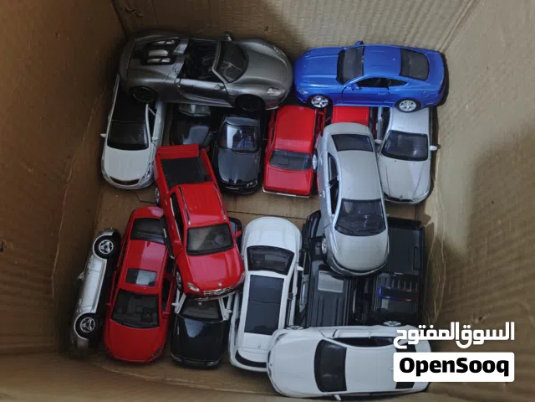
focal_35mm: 35
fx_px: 541
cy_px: 201
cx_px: 268
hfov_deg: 52.6
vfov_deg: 40.7
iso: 800
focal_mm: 8.72
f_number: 1.63
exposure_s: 1/32.4
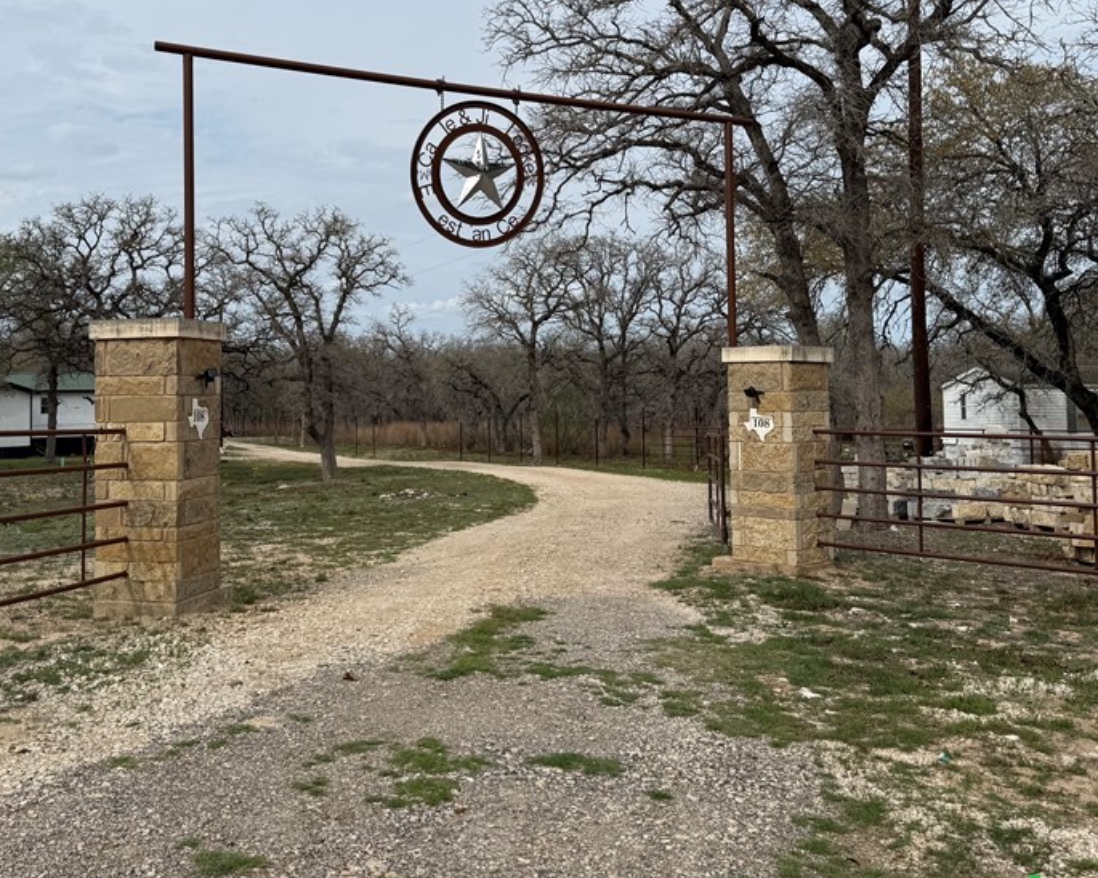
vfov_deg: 42.0
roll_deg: +0.6
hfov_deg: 51.1
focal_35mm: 35
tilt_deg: +3.1
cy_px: 338
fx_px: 1137
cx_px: 430
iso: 80
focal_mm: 6.76
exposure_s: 1/6711
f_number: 1.78
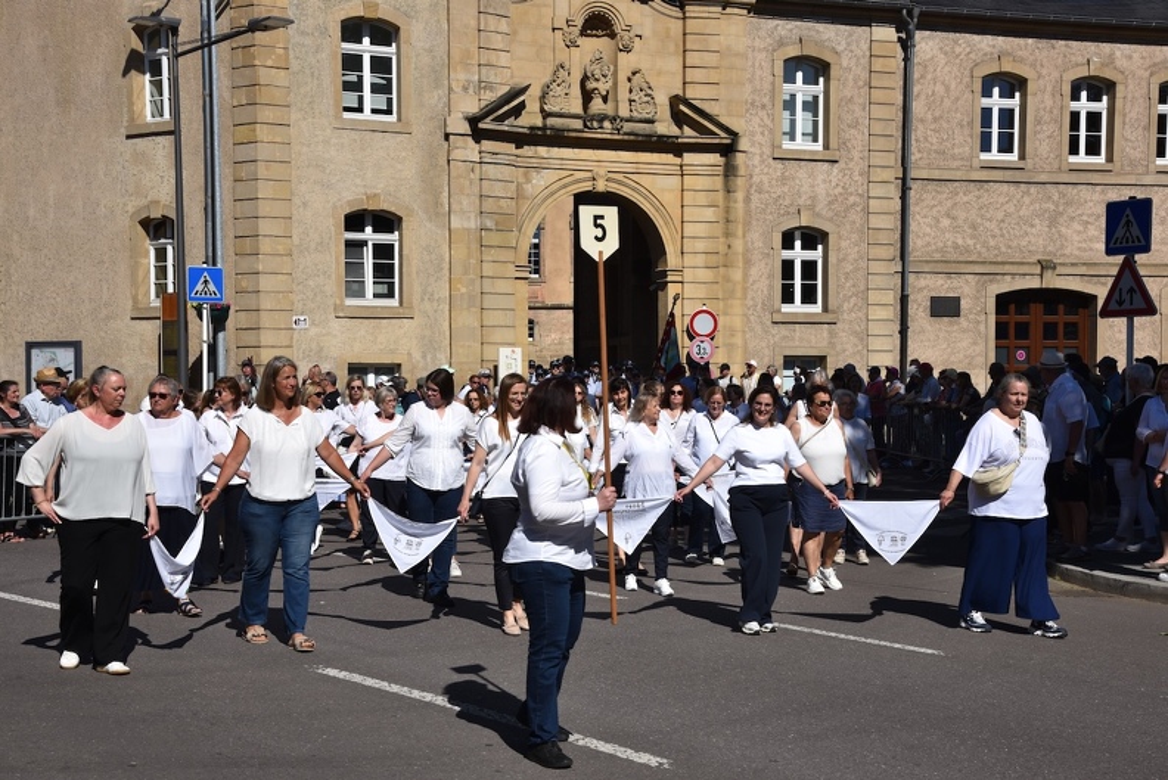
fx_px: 1623
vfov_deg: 27.0
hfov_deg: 39.6
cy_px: 390
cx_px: 584
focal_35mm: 50
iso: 200
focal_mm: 50
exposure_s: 1/500
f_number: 11
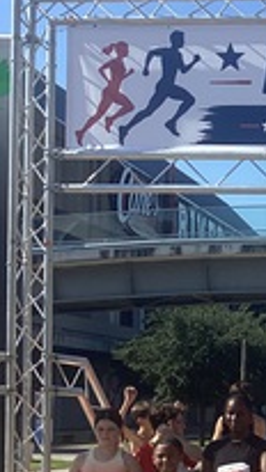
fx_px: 1128
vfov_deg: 23.1
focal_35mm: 90
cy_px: 410
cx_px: 467
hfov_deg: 12.4
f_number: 2.4
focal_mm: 3.3
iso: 25
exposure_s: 1/1148
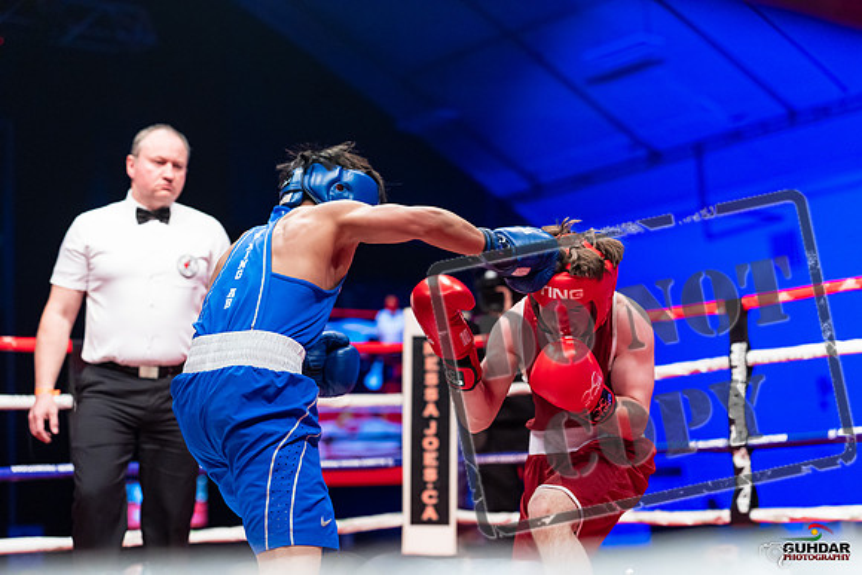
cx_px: 431
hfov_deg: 30.5
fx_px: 1581
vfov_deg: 20.6
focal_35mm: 66
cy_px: 288
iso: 3200
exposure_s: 1/1000
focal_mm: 66
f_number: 2.5
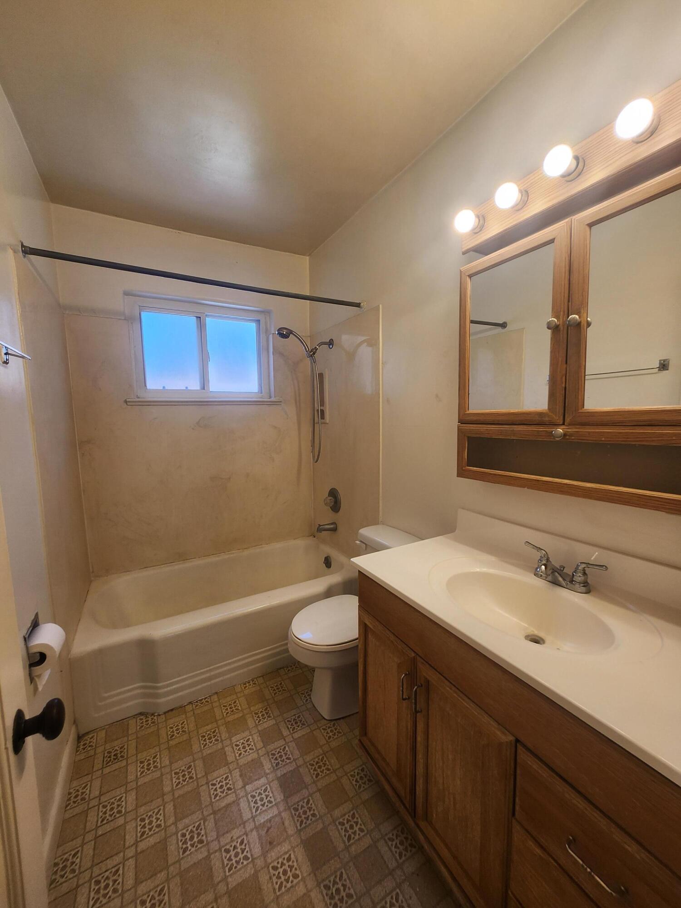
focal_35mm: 13
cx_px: 340
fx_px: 341
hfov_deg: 89.9
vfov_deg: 106.2
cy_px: 454
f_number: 2.2
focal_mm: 1.74
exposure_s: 1/60
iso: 32
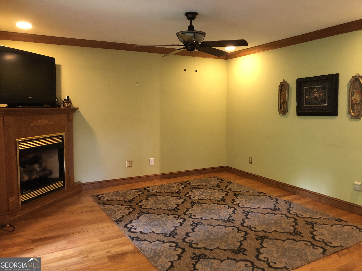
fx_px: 293
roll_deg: +0.3
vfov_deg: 49.7
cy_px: 136
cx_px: 181
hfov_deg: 63.4
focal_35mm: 28
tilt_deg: -5.4
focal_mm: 3.99
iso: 100
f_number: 1.8
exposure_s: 1/11
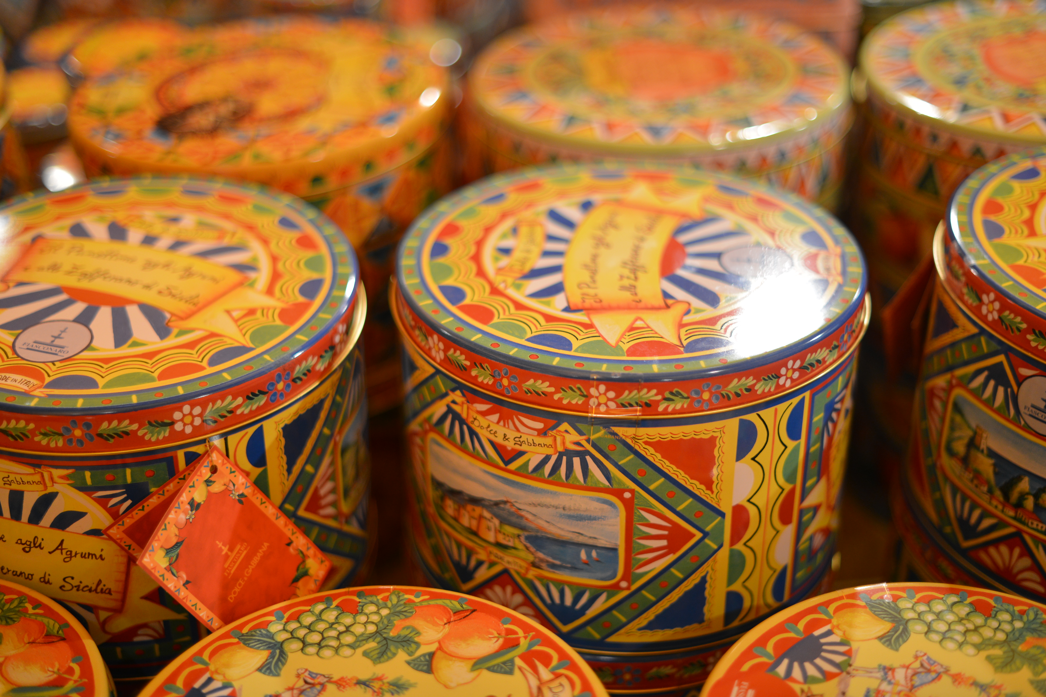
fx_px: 1453
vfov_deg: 27.0
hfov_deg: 39.6
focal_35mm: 50
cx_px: 523
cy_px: 348
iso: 640
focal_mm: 50
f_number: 1.4
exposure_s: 1/800
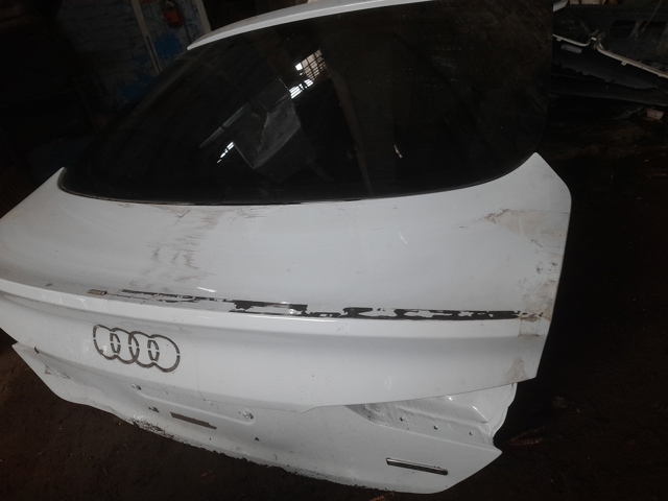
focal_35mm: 24
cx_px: 334
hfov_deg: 71.6
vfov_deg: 56.8
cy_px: 250
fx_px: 463
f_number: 1.8
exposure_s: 1/25
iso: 640
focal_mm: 5.23
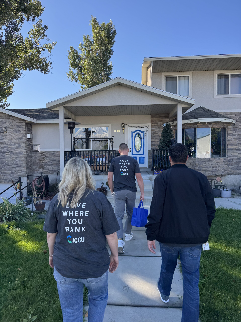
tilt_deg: +2.7
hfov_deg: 56.8
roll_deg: +2.7
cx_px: 120
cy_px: 161
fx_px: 223
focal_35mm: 24
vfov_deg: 71.6
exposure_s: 1/1151
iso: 80
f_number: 1.78
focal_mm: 6.76
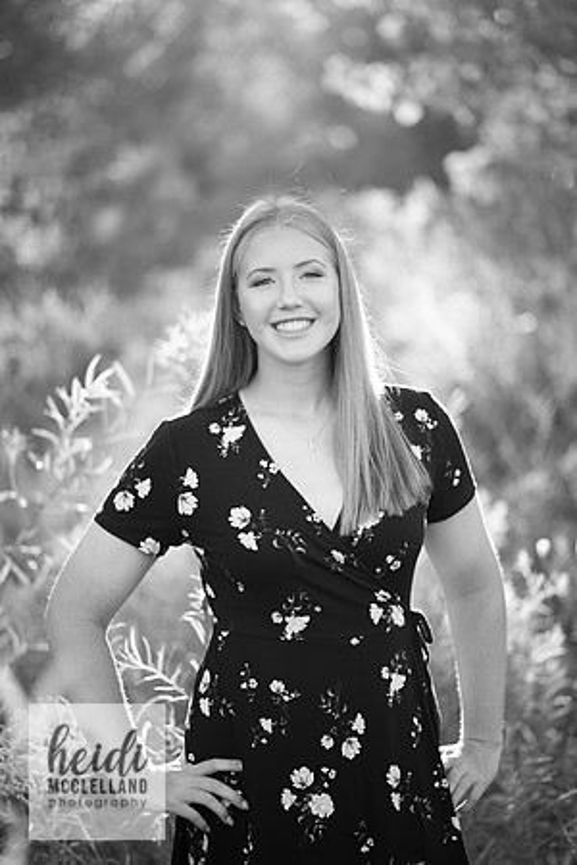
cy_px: 432
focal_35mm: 85
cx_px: 288
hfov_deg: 16.1
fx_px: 2043
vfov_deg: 23.9
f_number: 1.8
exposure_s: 1/400
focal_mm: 85
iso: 125
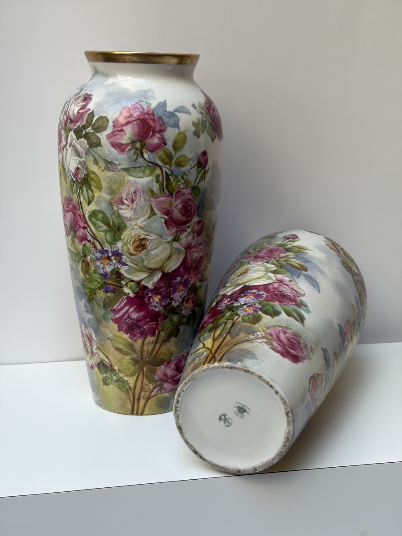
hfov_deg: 28.0
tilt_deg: -13.3
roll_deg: -0.3
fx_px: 805
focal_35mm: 52
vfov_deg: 36.8
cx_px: 201
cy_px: 268
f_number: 1.6
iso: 32
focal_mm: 5.96
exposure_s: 1/121
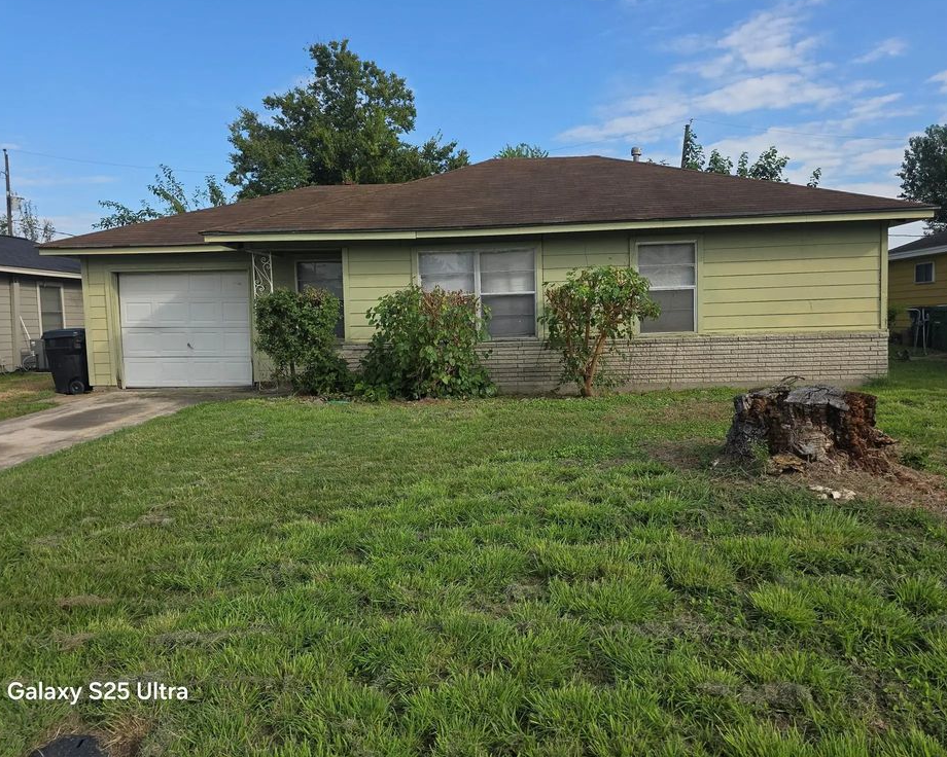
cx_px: 484
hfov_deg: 68.1
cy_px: 363
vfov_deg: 56.8
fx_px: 701
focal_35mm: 25
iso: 12
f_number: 1.7
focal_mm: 6.3
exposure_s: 1/614
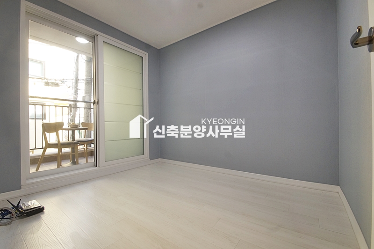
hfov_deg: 100.4
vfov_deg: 77.2
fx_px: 156
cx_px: 187
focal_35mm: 15
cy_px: 124
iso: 800
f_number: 9
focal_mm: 10
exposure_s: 1/30
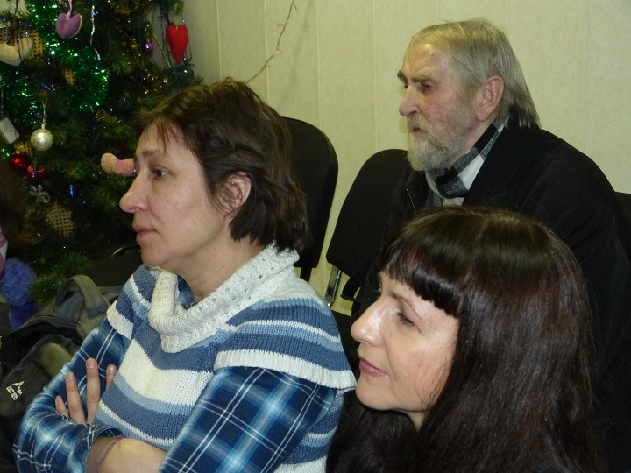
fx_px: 1458
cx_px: 316
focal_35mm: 80
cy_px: 236
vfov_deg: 18.4
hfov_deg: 24.4
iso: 800
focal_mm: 14.5
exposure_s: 1/60
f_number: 3.4
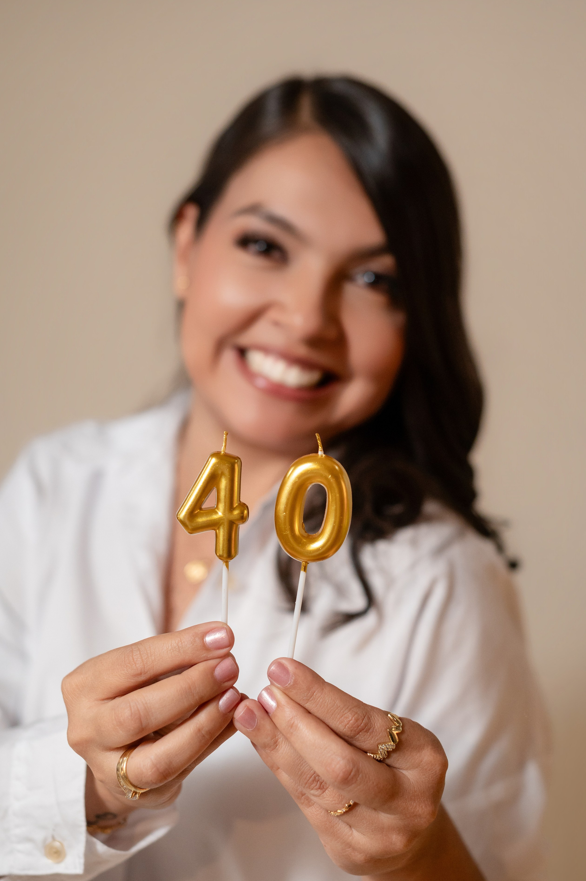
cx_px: 287
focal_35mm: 54
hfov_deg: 25.0
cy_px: 443
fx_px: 1320
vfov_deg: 36.9
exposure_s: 1/640
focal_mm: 50
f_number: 2.5
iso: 2000
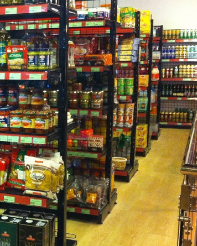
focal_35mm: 69
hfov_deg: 20.8
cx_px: -33
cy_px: 126
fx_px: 503
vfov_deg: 27.5
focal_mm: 3.85
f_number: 2.8
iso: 320
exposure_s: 1/15
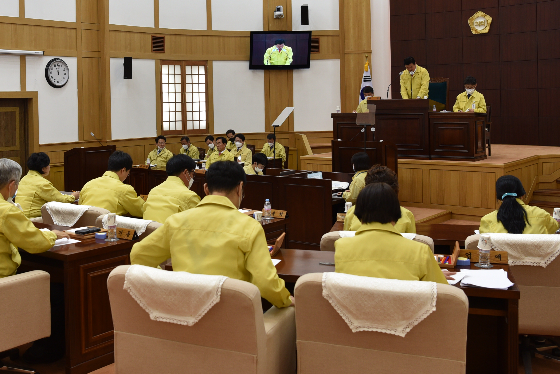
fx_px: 715
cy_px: 103
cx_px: 190
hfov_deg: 42.2
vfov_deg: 28.9
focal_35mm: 46
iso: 450
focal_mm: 30
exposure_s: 1/60
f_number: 4
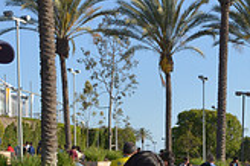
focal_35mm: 85
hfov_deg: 22.5
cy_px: 247
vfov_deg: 14.9
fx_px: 590
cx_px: 279
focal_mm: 24
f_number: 14
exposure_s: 1/250
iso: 400
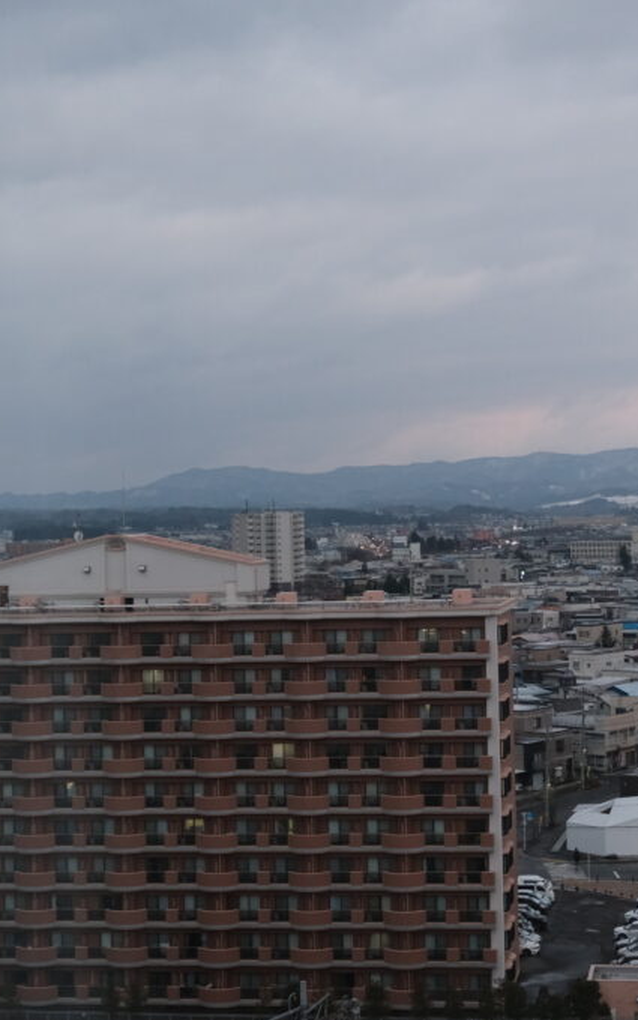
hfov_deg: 20.5
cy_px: 510
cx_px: 480
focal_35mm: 63
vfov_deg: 32.5
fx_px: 1751
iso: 1600
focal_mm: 27.1
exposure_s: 1/100
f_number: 3.6
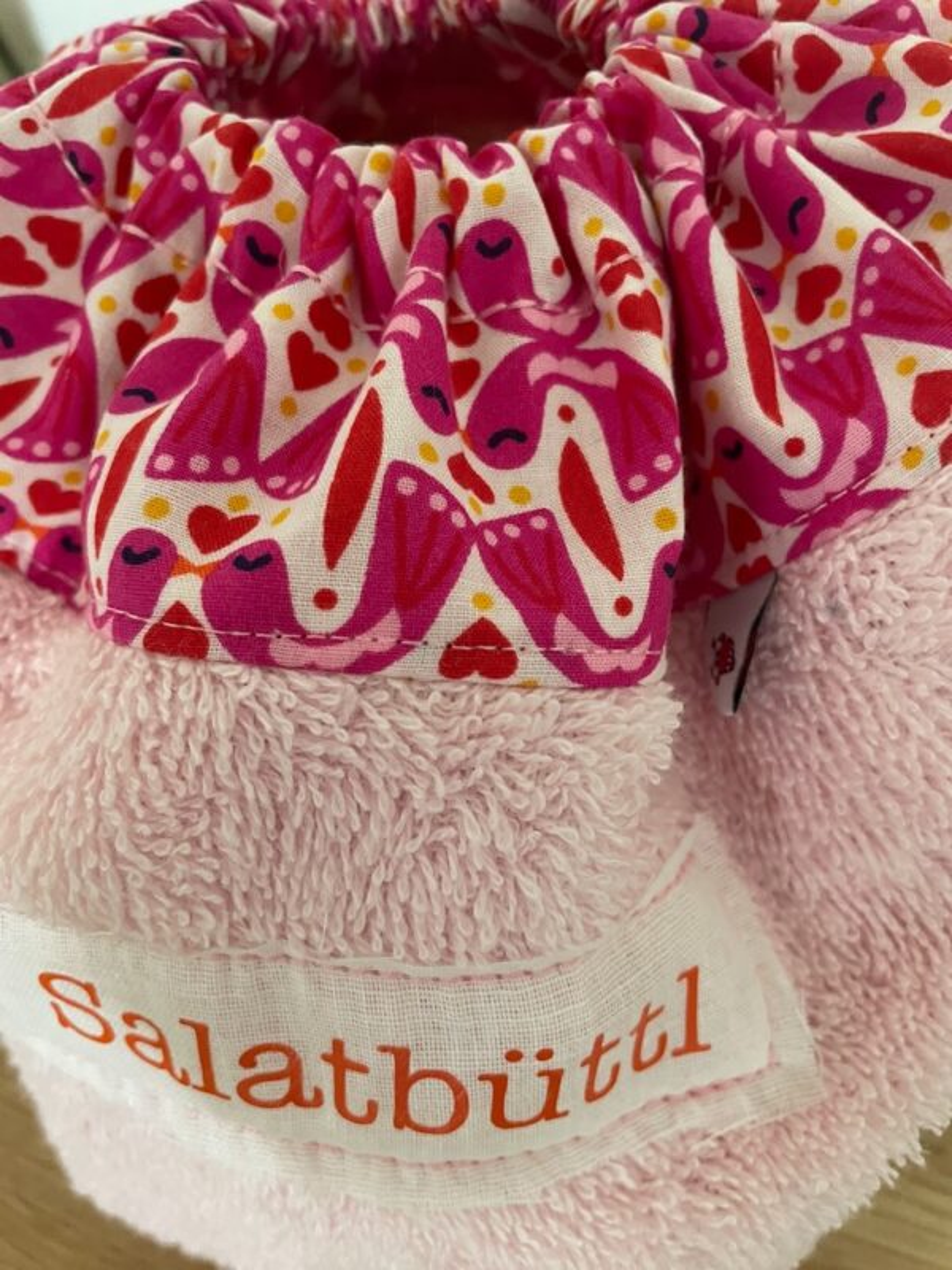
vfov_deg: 67.3
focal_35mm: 26
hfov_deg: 53.1
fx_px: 953
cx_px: 476
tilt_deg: -49.3
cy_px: 635
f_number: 1.6
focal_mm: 4.2
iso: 500
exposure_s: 1/60
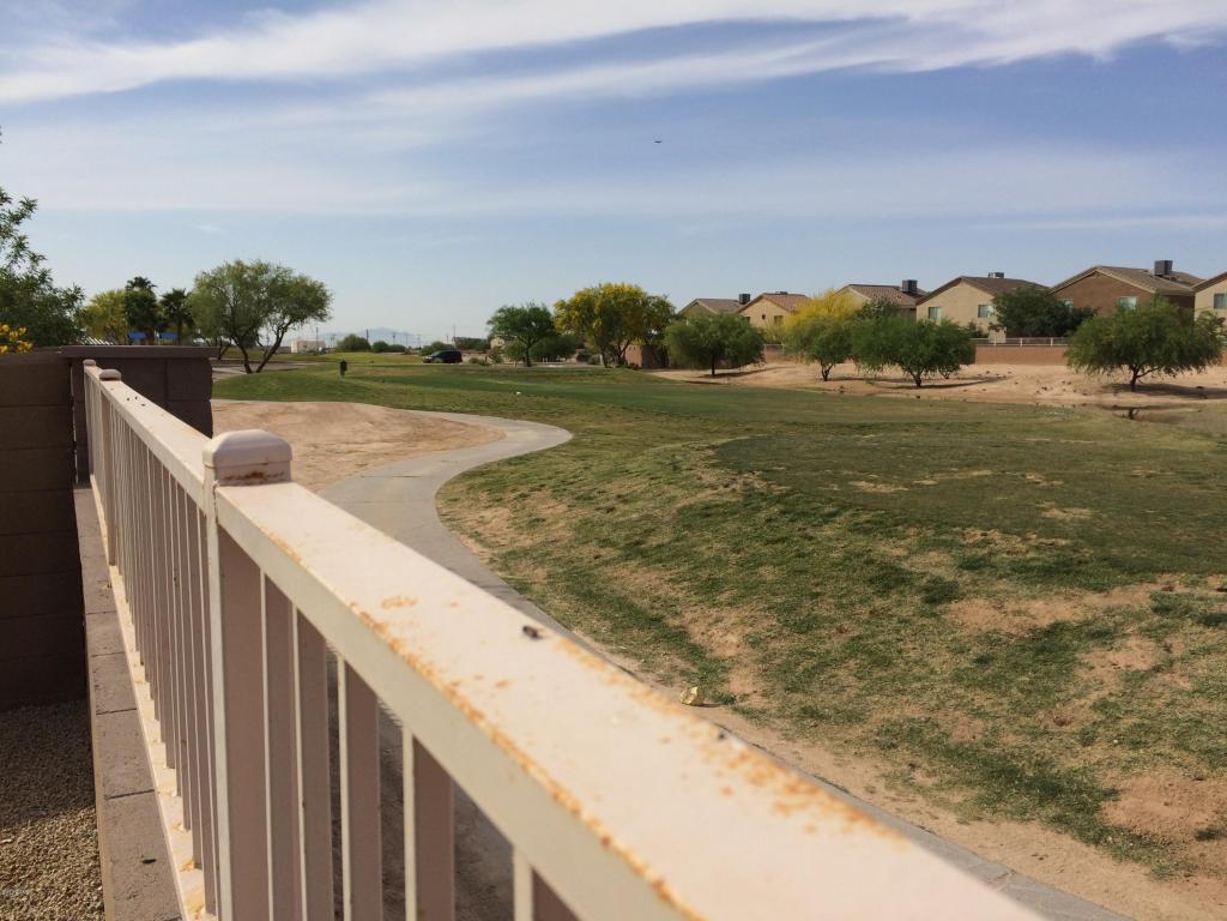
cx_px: 614
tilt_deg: -7.0
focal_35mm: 29
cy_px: 460
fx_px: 1028
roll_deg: +0.8
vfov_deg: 48.2
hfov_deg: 61.7
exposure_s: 1/2933
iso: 32
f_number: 2.2
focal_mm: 4.15
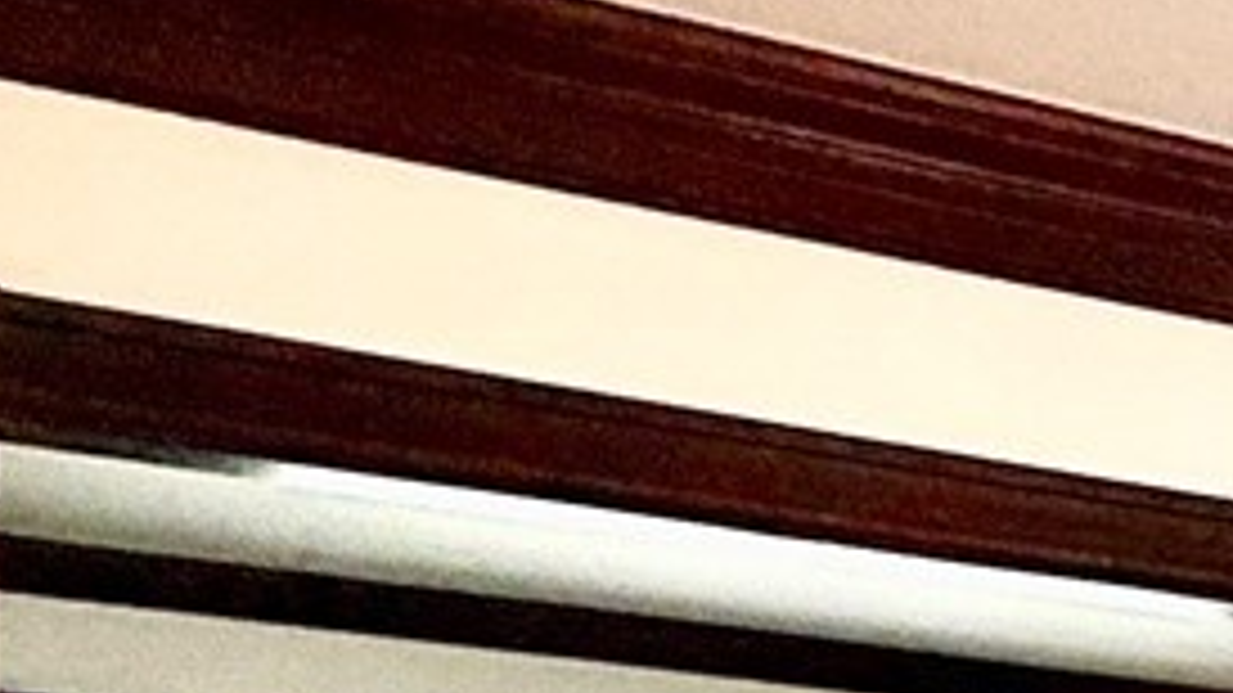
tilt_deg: -0.7
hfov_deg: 13.9
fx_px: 3498
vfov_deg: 10.5
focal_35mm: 107
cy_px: 1336
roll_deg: -1.0
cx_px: 2970
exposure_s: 1/120
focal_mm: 2.22
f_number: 2.2
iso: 125
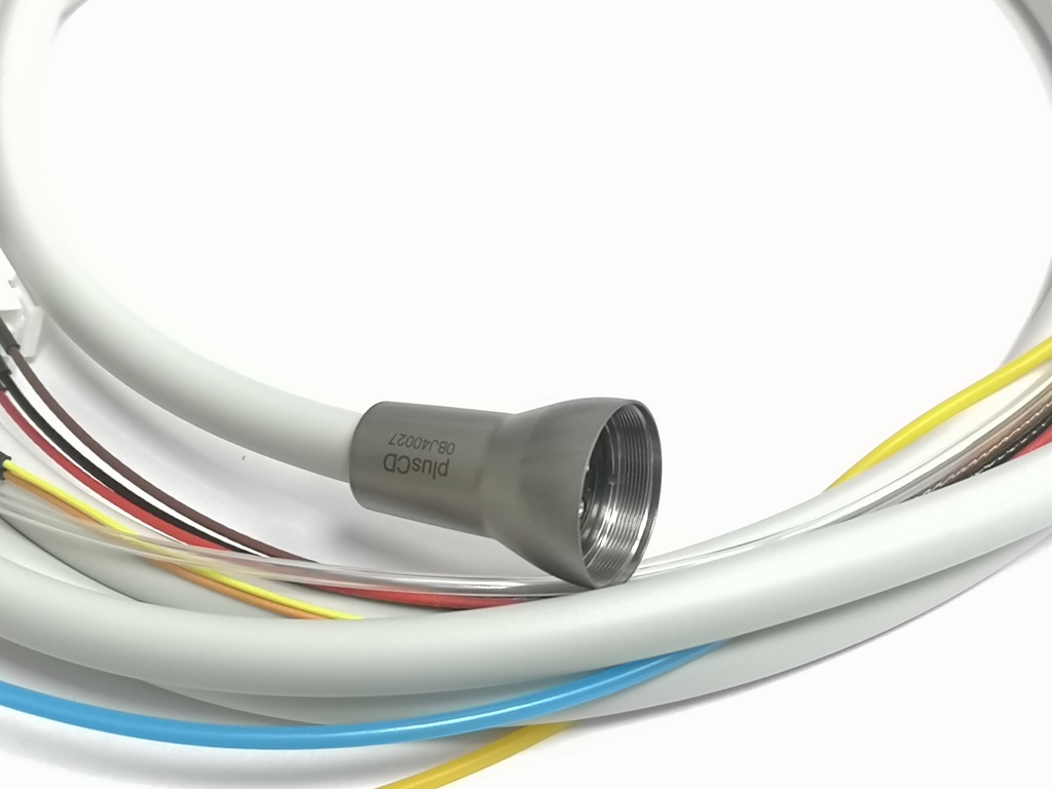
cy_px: 394
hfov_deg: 31.7
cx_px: 526
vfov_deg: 24.0
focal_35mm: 61
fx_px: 1854
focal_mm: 3.95
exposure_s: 1/50
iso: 200
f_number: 1.8
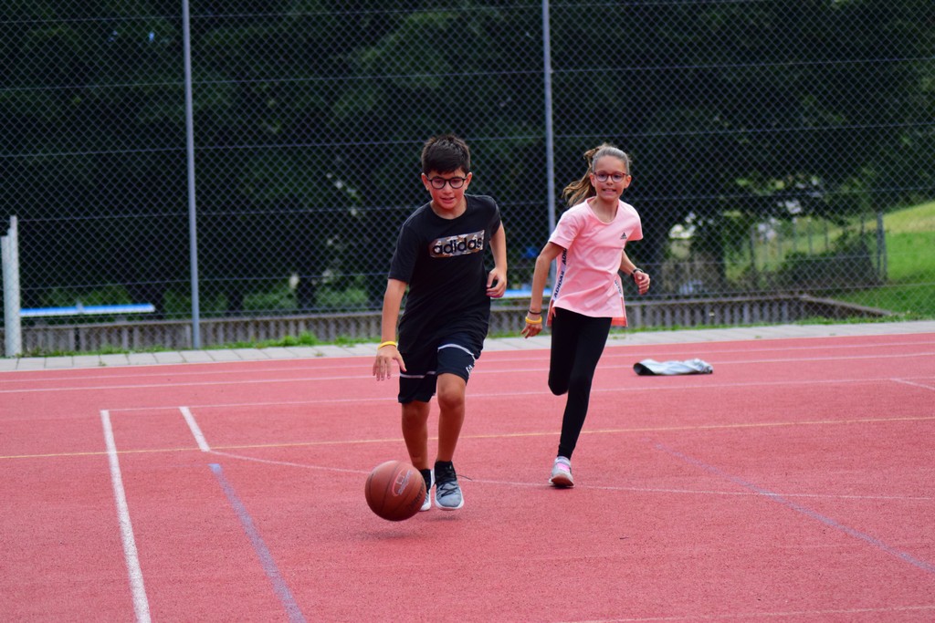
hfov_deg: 15.2
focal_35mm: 135
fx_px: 3507
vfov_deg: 10.2
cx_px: 468
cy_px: 312
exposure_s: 1/1250
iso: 1600
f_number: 4
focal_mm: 90
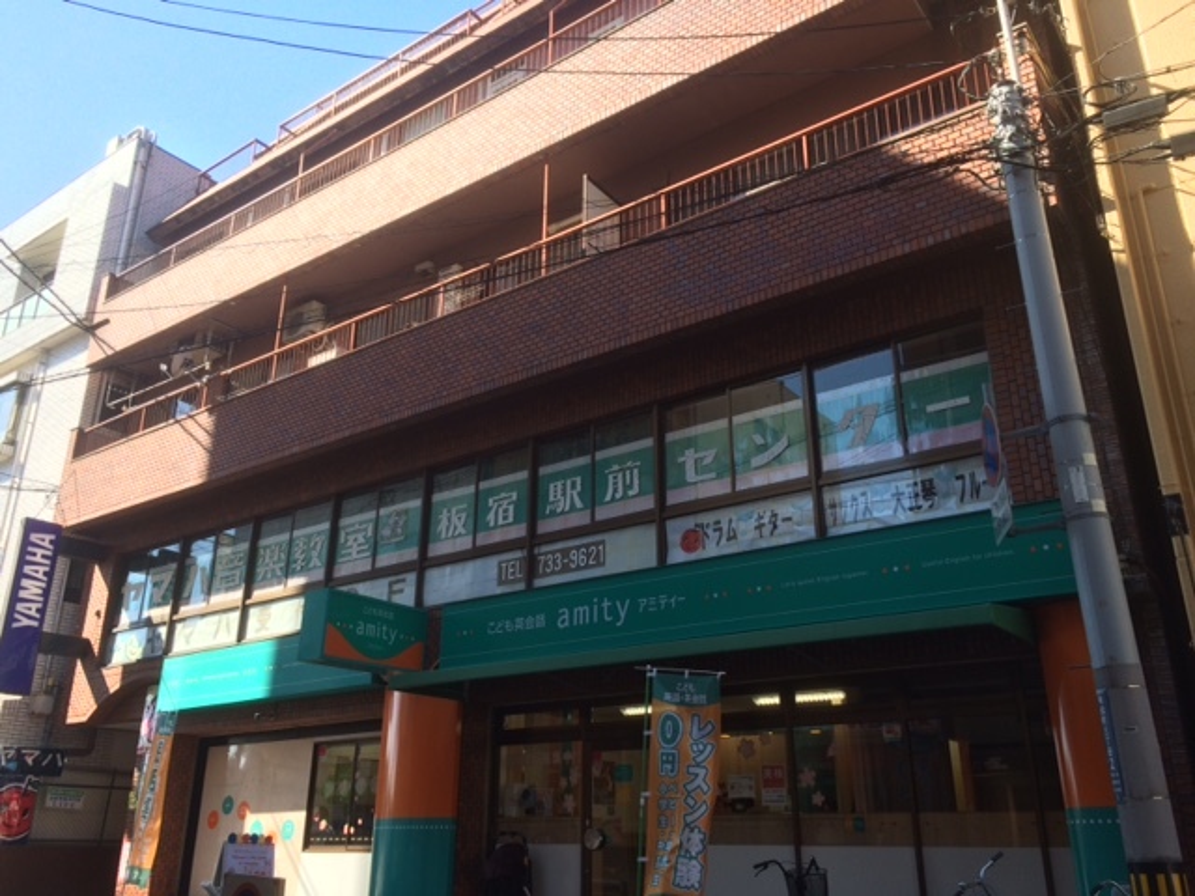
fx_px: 1001
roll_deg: -0.4
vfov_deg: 48.2
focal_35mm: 29
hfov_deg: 61.7
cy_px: 448
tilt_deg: +20.4
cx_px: 598
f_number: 2.2
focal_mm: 4.15
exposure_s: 1/695
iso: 32
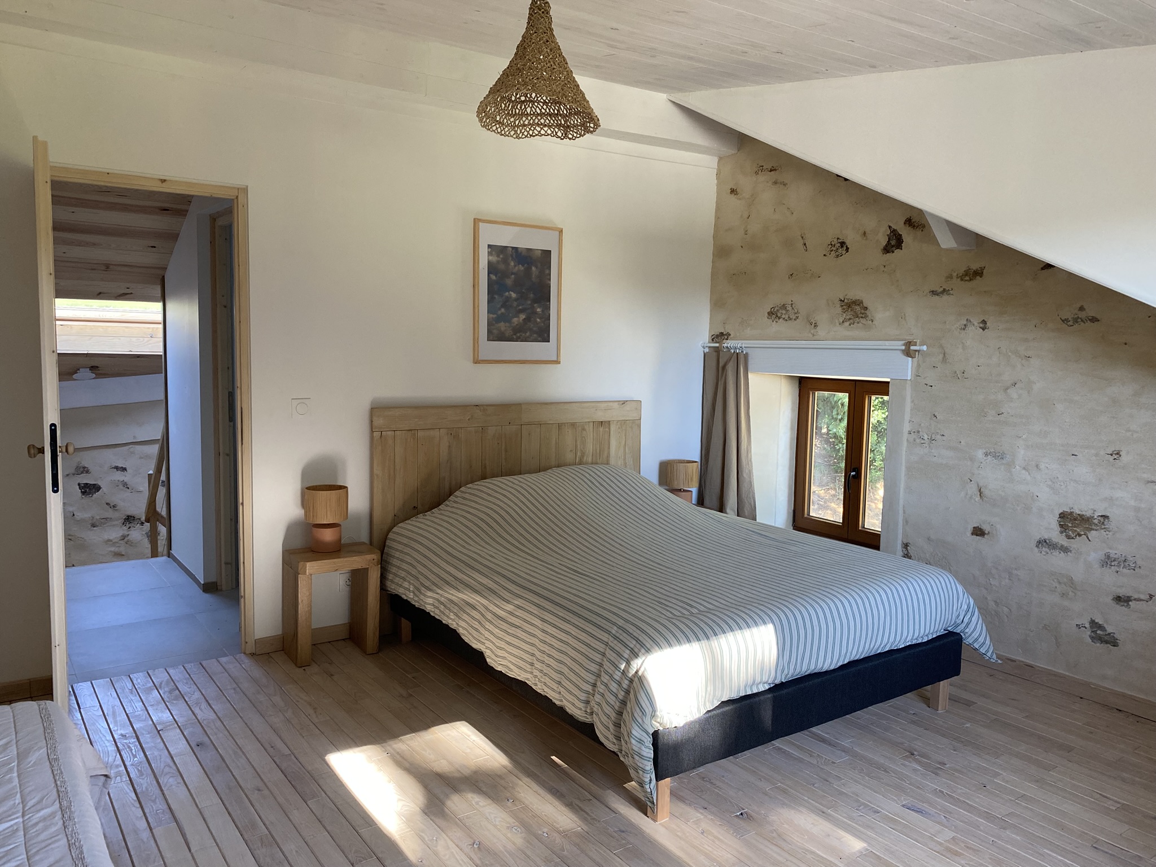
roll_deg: -1.2
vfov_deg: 53.1
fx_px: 868
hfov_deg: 67.3
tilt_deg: -6.2
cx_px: 578
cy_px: 434
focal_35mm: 26
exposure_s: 1/115
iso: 125
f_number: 1.8
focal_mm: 4.25
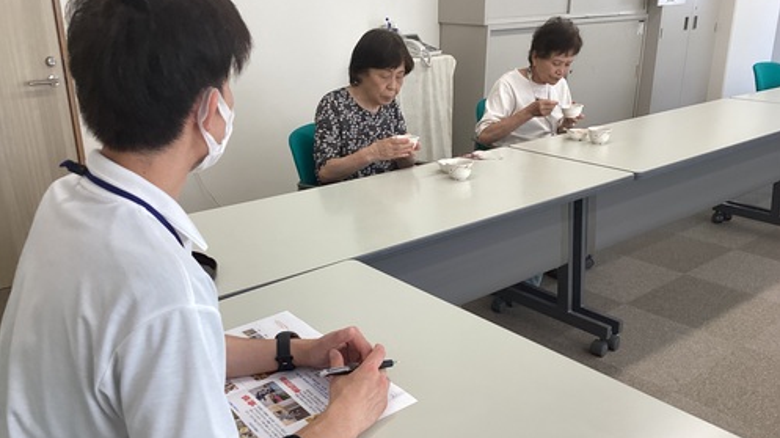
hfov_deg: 58.0
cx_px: 391
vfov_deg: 34.6
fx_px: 703
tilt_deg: -24.9
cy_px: 247
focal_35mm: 34
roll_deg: +0.0
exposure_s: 1/120
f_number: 2.4
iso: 80
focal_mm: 3.3
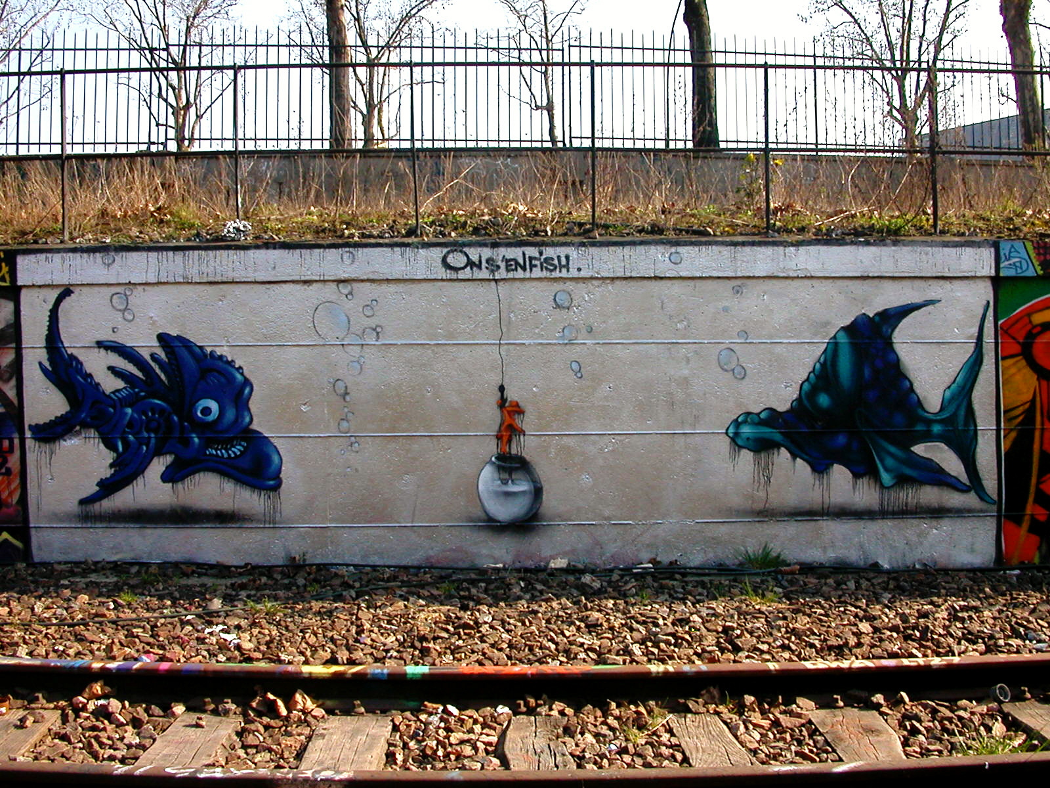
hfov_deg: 50.1
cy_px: 394
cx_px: 525
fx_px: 1122
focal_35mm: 37
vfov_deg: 38.7
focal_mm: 5.6
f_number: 4.5
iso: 100
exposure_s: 1/302
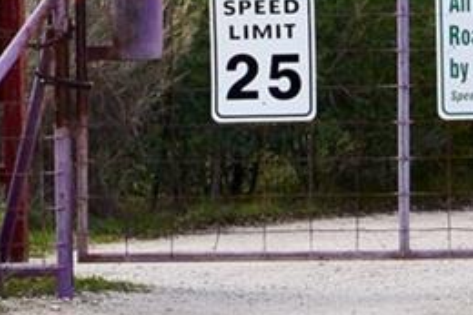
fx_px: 8547
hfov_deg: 3.2
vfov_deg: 2.1
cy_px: -496
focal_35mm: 651
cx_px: 540
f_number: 11
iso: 360
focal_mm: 55
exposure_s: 1/500
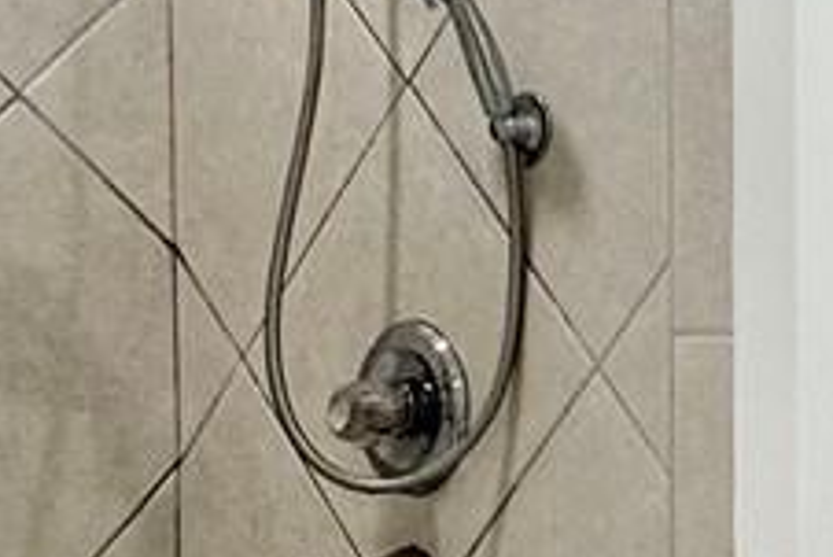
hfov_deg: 17.1
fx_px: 2385
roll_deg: +0.1
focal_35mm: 103
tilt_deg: +2.0
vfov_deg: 13.3
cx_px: 1382
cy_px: 155
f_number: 2.2
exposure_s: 1/120
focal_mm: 2.22
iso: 125
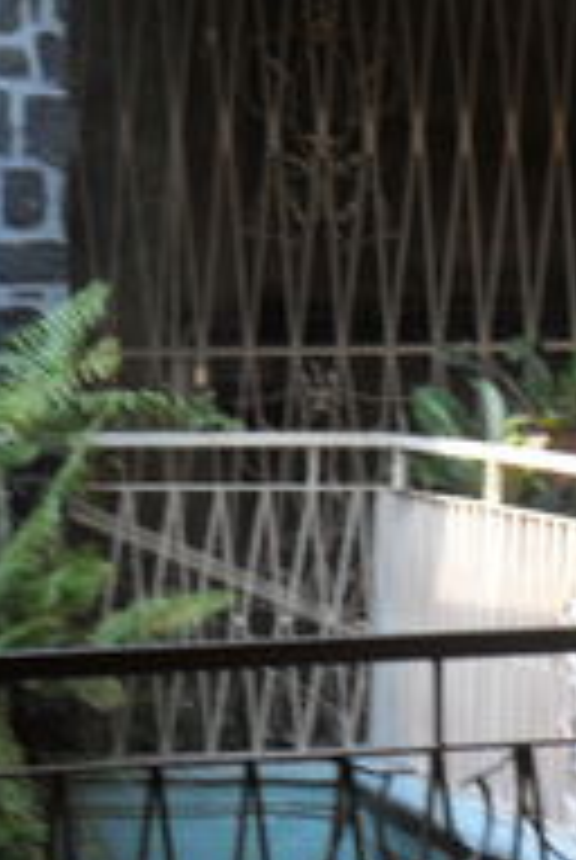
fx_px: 4471
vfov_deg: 11.0
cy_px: 266
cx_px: 734
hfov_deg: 7.3
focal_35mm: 187
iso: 100
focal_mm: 15.4
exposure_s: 1/60
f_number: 4.3
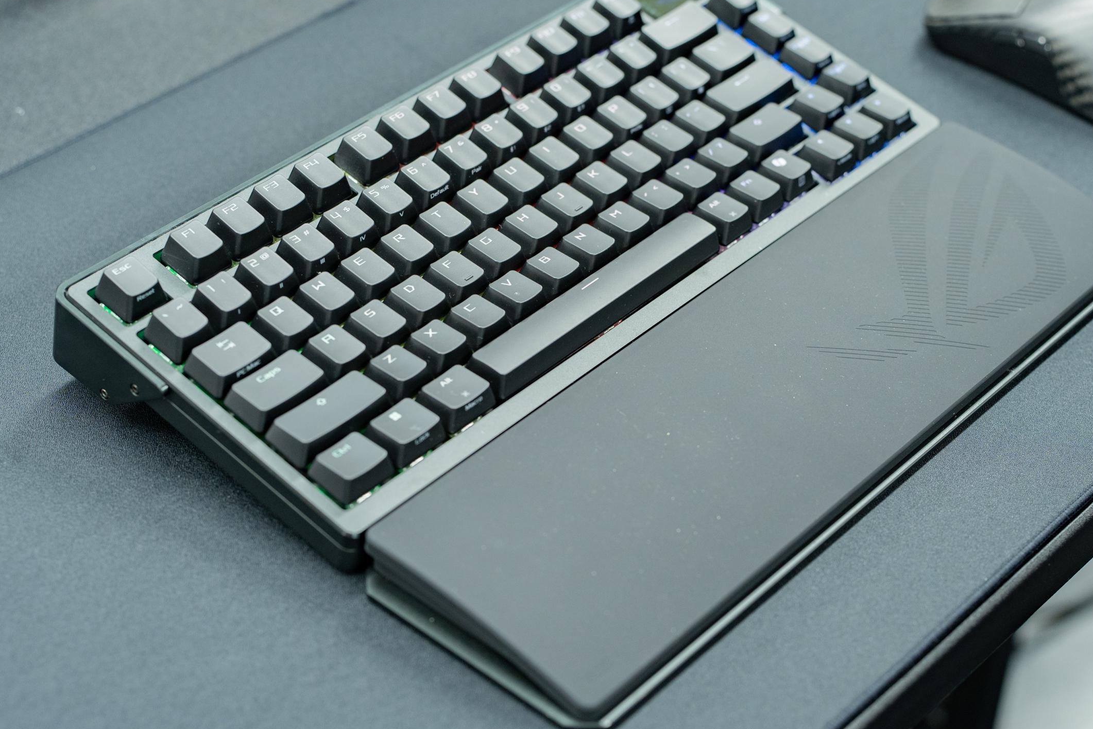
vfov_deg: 17.9
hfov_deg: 26.6
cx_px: 597
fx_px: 2307
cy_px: 301
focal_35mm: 76
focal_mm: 63
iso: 1250
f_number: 4
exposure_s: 1/40
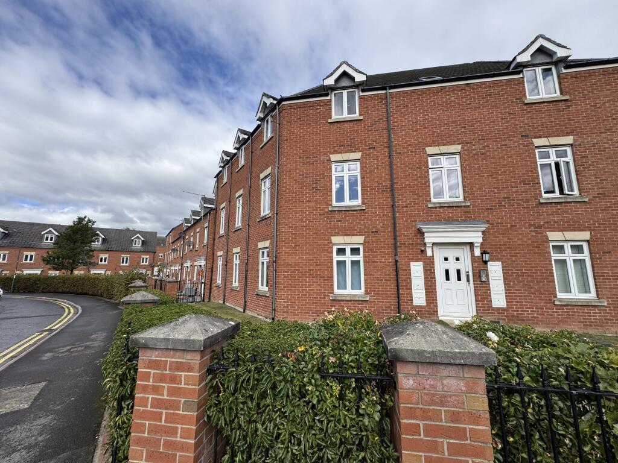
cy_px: 232
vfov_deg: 85.7
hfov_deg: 102.1
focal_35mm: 14
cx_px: 309
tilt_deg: +11.5
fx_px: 250
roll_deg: +2.4
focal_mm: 2.22
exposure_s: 1/1236
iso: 50
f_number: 2.2
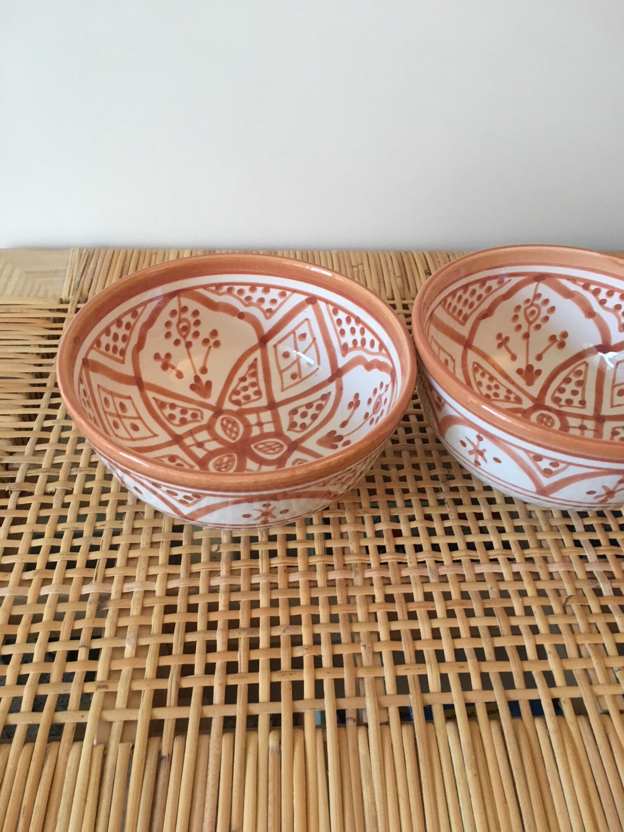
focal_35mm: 29
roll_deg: -2.1
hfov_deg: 48.2
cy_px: 416
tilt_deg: -44.6
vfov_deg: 61.7
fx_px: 697
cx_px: 312
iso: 100
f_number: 2.2
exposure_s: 1/33
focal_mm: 4.15
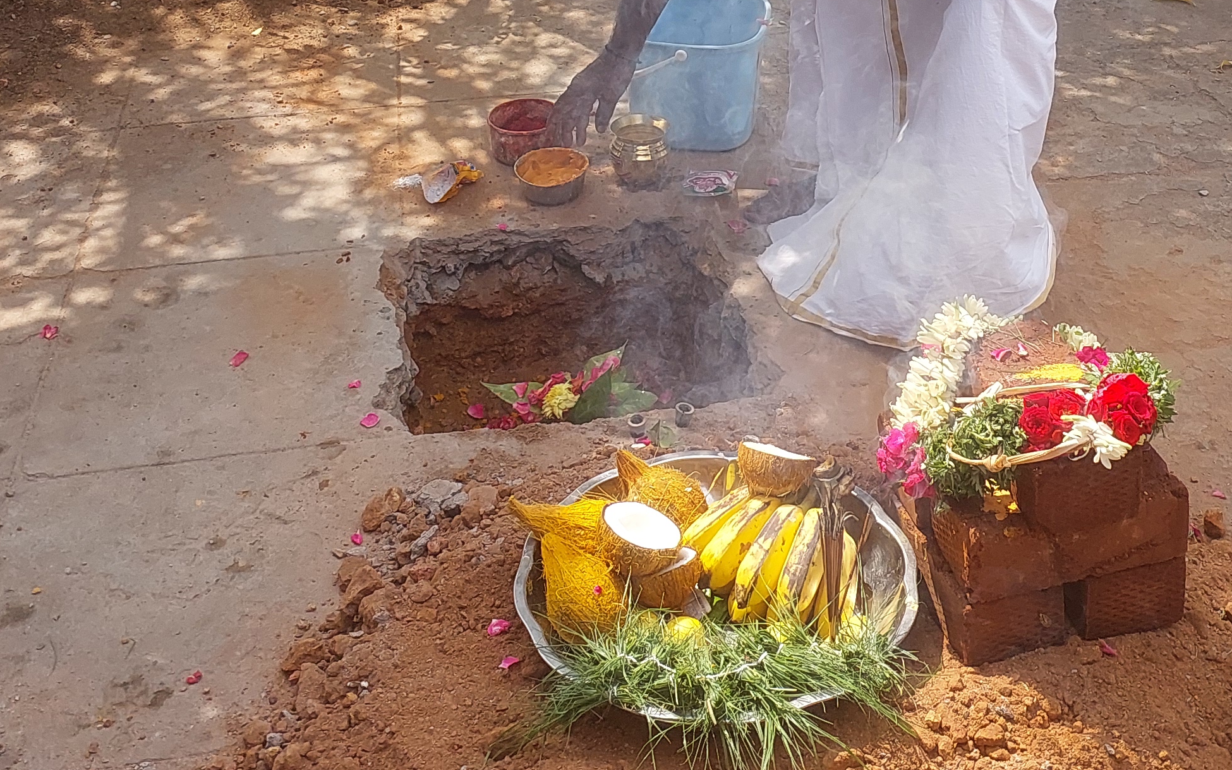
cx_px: 727
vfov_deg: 24.5
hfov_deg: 40.2
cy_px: -21
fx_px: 1679
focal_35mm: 50
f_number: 1.8
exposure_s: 1/349
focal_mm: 5.06
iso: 25
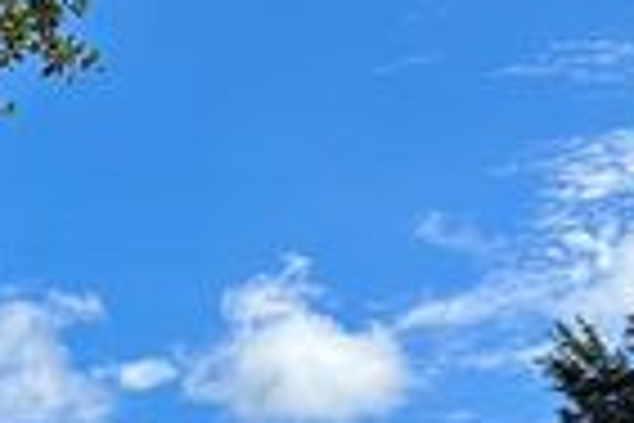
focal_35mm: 96
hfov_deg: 18.1
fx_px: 1691
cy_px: 547
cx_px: -409
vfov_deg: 13.7
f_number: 1.5
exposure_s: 1/3257
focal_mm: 5.7
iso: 50
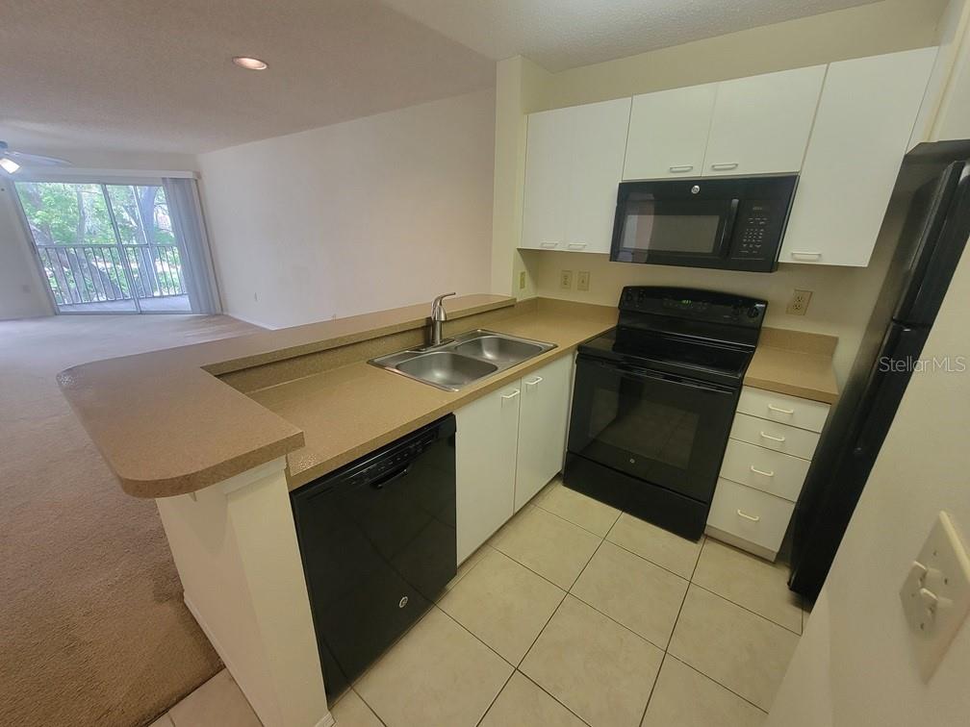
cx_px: 485
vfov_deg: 89.9
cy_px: 364
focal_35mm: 13
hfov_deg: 106.2
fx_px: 364
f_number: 2.2
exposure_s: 1/60
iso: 400
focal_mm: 2.2
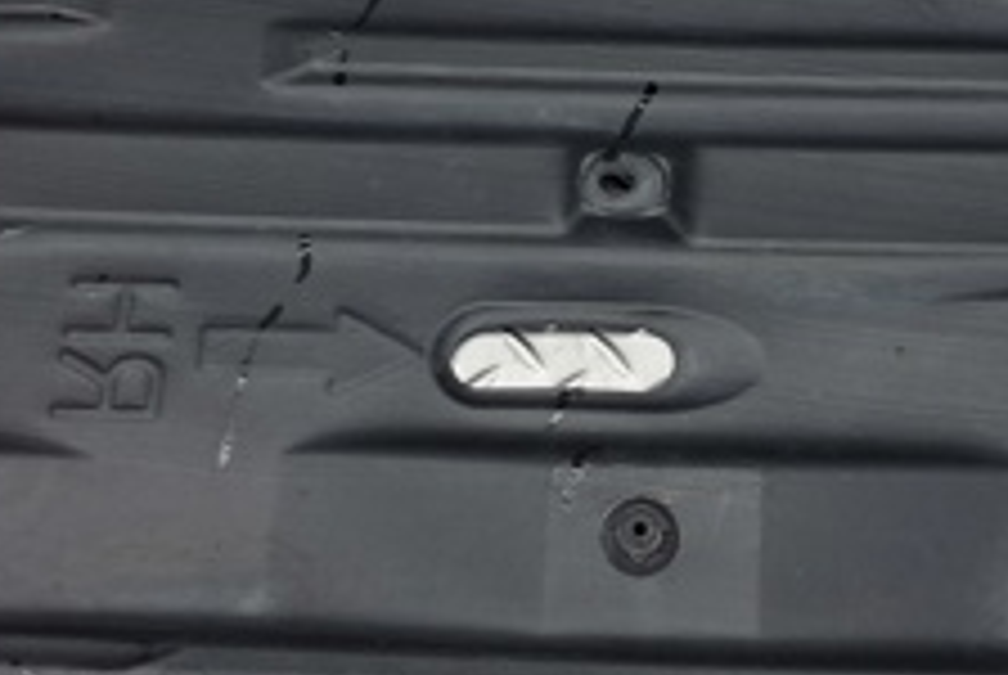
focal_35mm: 80
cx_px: 724
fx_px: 2243
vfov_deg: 16.9
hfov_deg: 25.1
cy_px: 56
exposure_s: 1/50
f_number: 1.8
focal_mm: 4
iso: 100
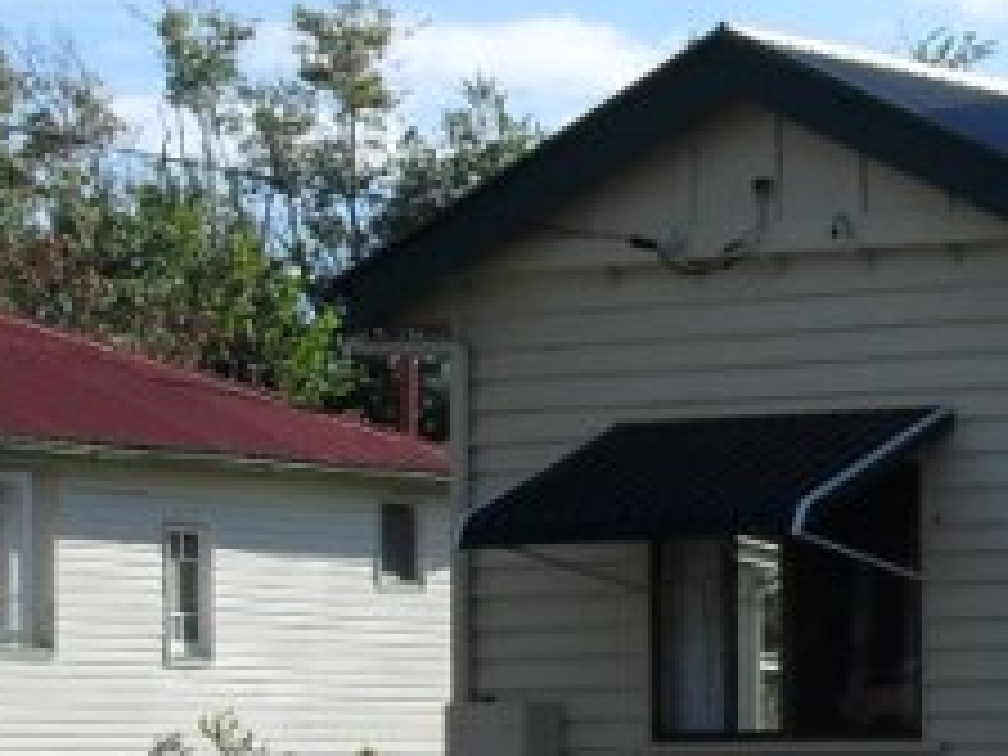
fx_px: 4659
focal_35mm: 160
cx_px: 1588
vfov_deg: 9.2
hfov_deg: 11.7
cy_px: 904
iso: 100
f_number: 8.4
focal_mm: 6.3
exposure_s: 1/180
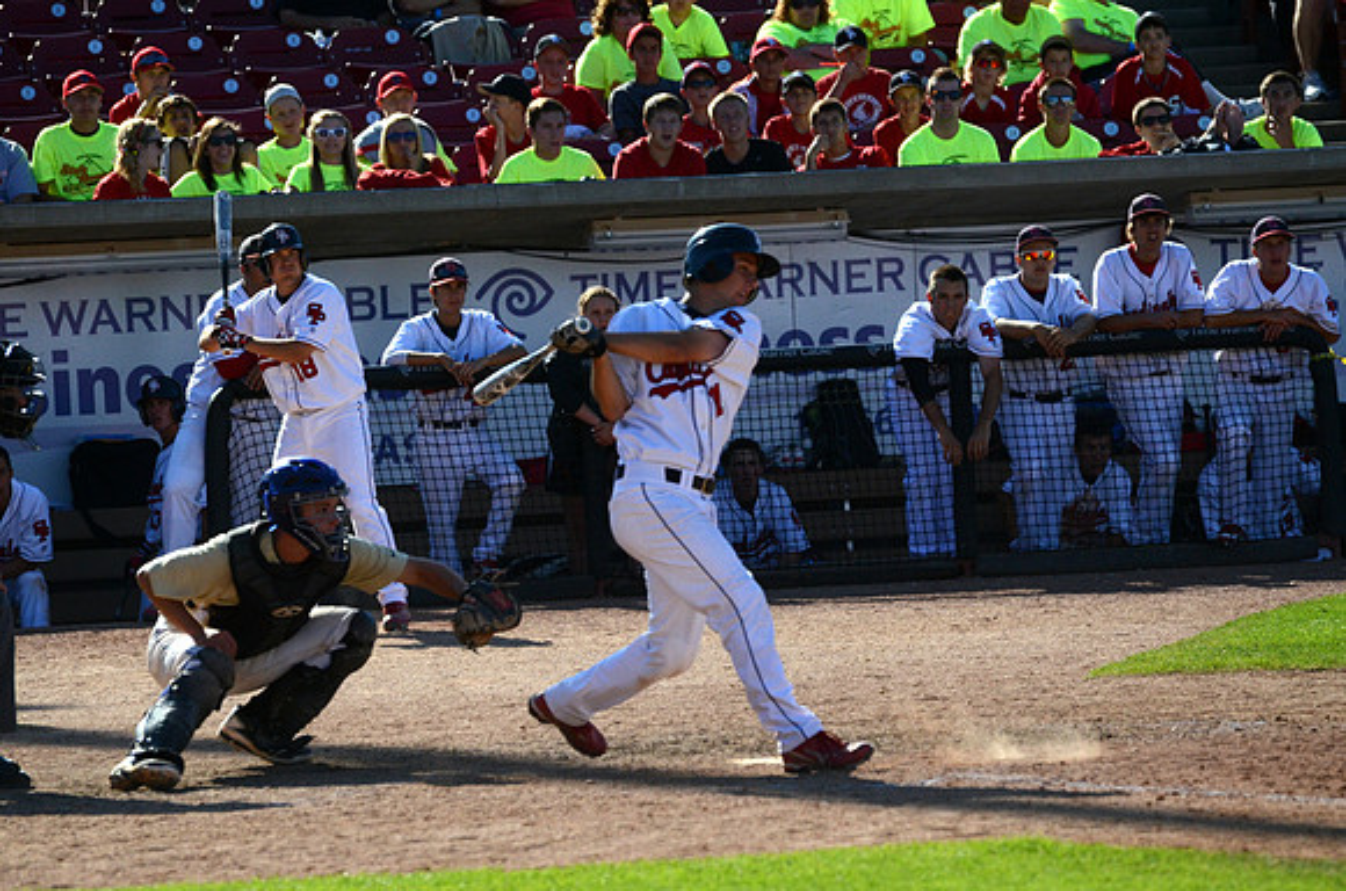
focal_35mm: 315
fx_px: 11752
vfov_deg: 4.3
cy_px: 446
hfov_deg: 6.6
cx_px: 673
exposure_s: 1/8000
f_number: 5.3
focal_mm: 210
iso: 1000
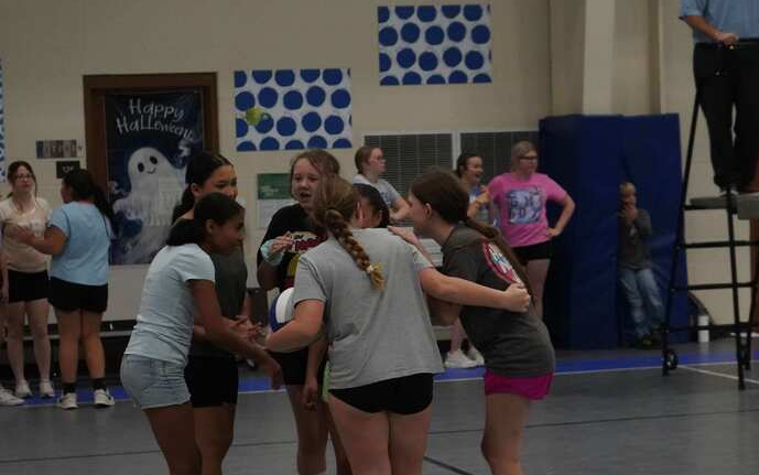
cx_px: 370
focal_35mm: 106
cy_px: 251
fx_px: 2193
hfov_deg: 19.6
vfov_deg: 12.4
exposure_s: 1/500
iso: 12800
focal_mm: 70
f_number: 5.6
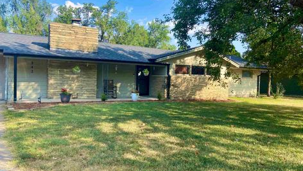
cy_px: 83
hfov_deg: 64.3
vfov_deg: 39.0
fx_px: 241
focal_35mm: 30
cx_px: 150
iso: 32
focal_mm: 4.25
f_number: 1.8
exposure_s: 1/949
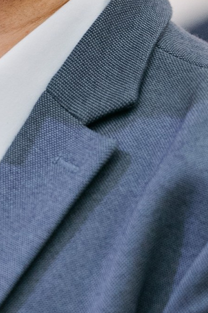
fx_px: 7222
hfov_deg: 1.6
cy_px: 194
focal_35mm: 832
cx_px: -181
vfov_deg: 2.5
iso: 1600
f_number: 1.8
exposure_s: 1/400
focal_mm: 135
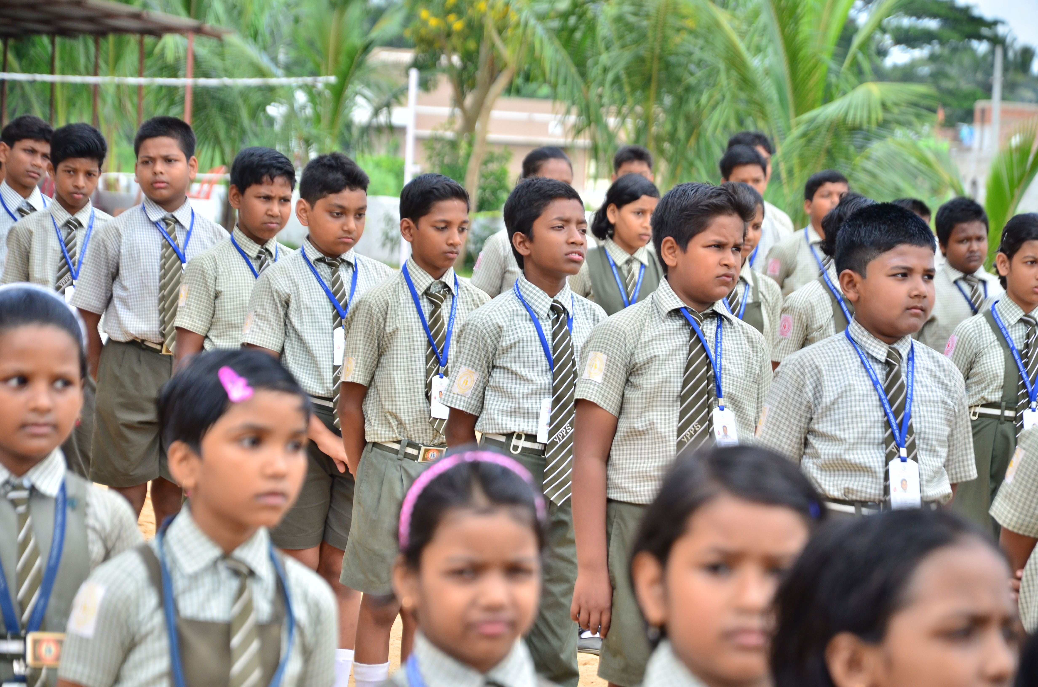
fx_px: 4532
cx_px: 519
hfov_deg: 13.1
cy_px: 344
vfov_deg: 8.7
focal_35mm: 158
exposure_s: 1/320
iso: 320
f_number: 5.6
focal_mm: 105
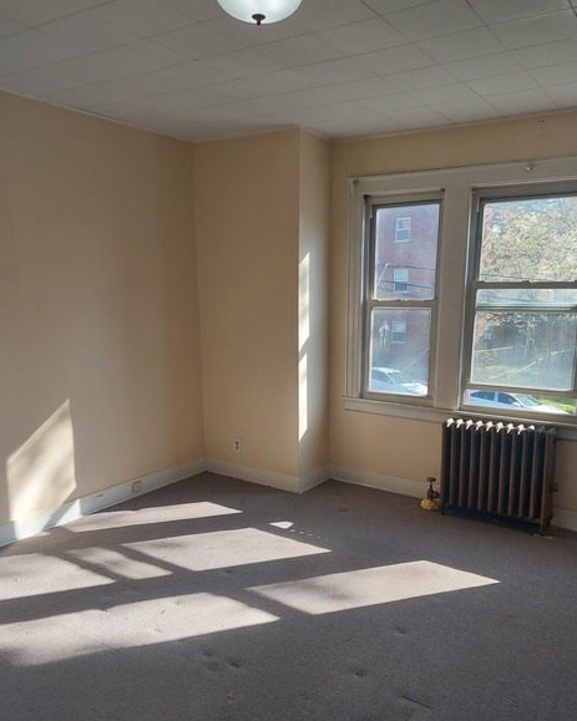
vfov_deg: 63.9
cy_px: 404
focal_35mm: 27
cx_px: 288
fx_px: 576
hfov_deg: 53.2
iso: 40
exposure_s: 1/120
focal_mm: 5.23
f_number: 1.8
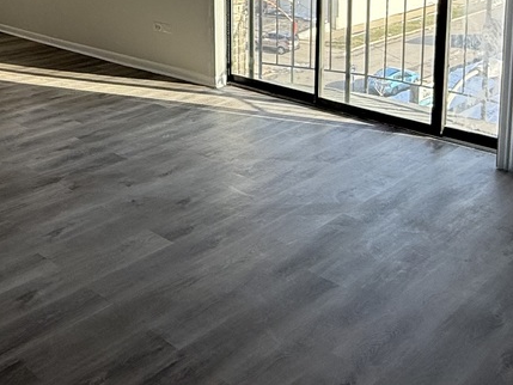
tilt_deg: -7.2
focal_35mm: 47
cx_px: 190
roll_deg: -1.2
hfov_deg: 40.1
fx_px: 697
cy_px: 18
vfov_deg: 29.3
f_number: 2.2
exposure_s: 1/419
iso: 64
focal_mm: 2.22
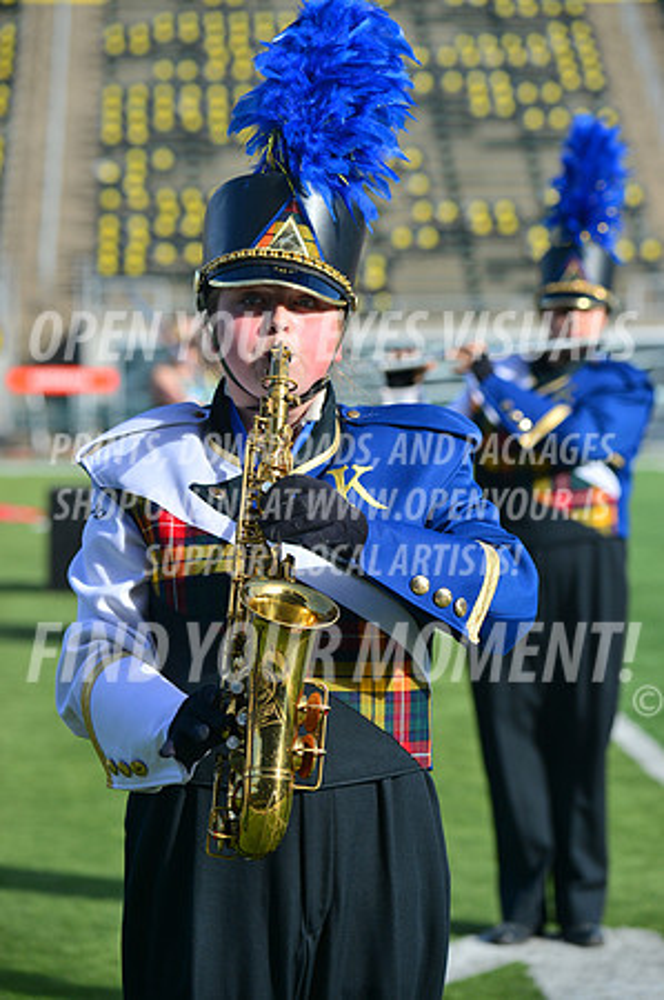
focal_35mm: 150
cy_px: 500
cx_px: 332
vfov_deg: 13.7
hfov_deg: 9.1
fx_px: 4159
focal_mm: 150
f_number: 5.6
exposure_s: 1/1000
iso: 125
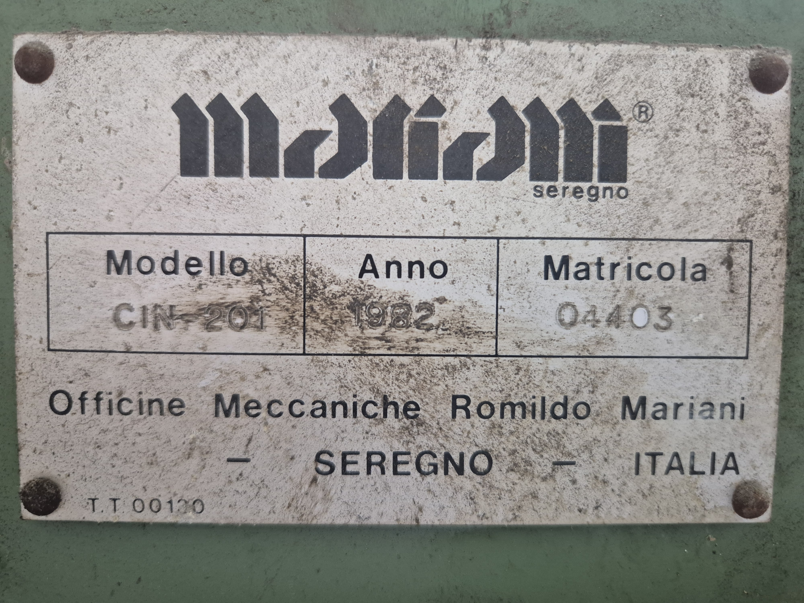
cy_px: 302
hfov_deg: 73.9
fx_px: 534
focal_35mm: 23
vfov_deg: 58.9
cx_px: 402
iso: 800
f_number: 1.8
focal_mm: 5.4
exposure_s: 1/100
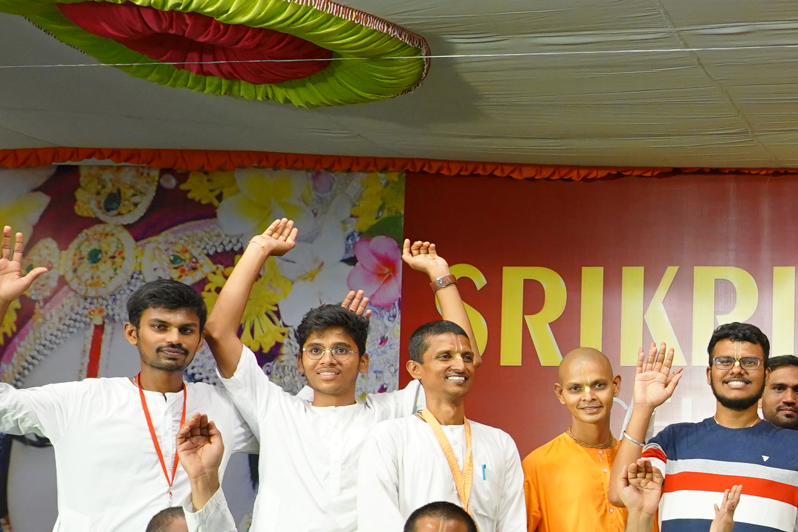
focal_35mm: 96
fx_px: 2127
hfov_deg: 18.8
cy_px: 447
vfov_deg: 14.1
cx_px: 1189
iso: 2000
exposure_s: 1/200
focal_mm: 29
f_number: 6.3
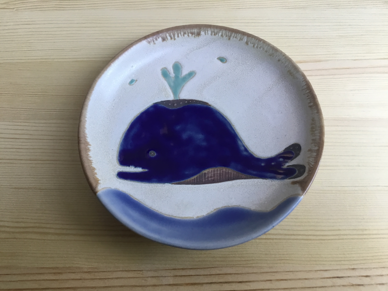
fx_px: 347
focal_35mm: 31
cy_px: 146
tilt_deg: -68.6
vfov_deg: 45.4
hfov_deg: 58.4
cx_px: 194
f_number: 2.4
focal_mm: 3.3
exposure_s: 1/30
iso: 50
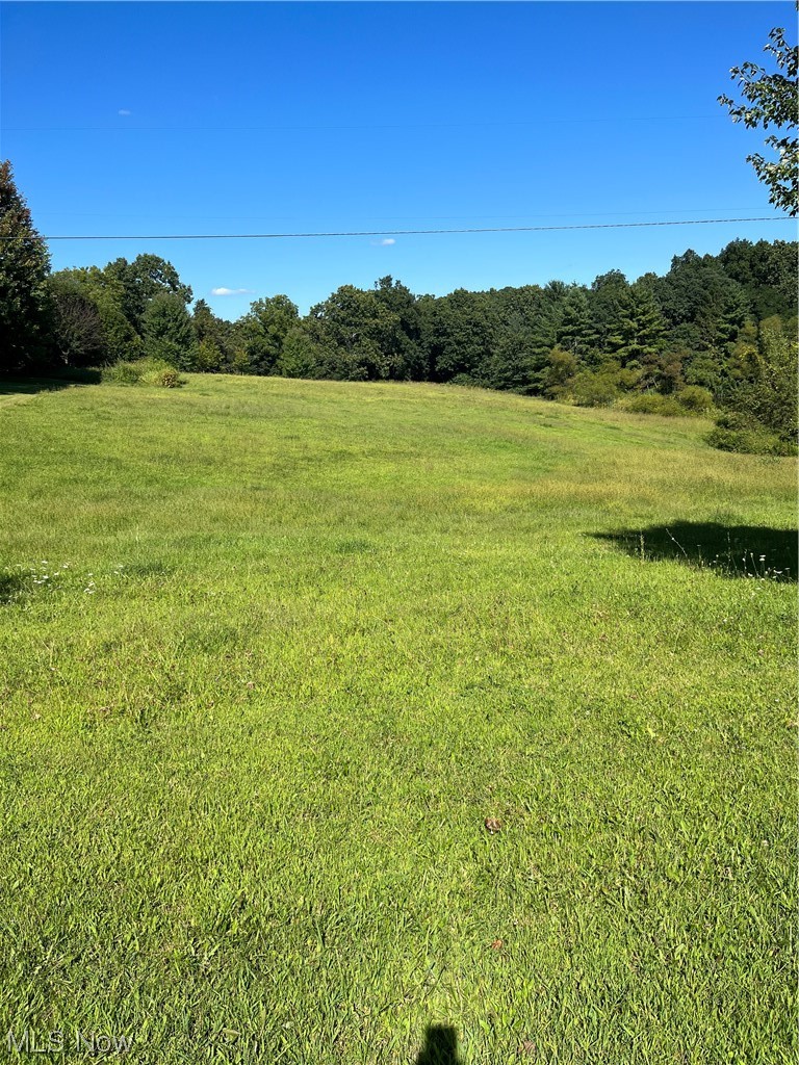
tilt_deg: -12.8
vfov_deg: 67.3
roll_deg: +4.7
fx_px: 800
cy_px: 532
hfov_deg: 53.1
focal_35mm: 26
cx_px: 400
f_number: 1.6
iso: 50
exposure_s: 1/3311
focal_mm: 5.1
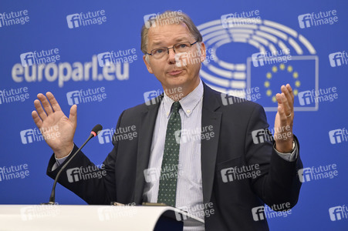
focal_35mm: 175
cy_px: 116
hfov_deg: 11.8
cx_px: 174
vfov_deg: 7.8
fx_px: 1690
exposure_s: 1/320
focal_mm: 175
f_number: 2.8
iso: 1600
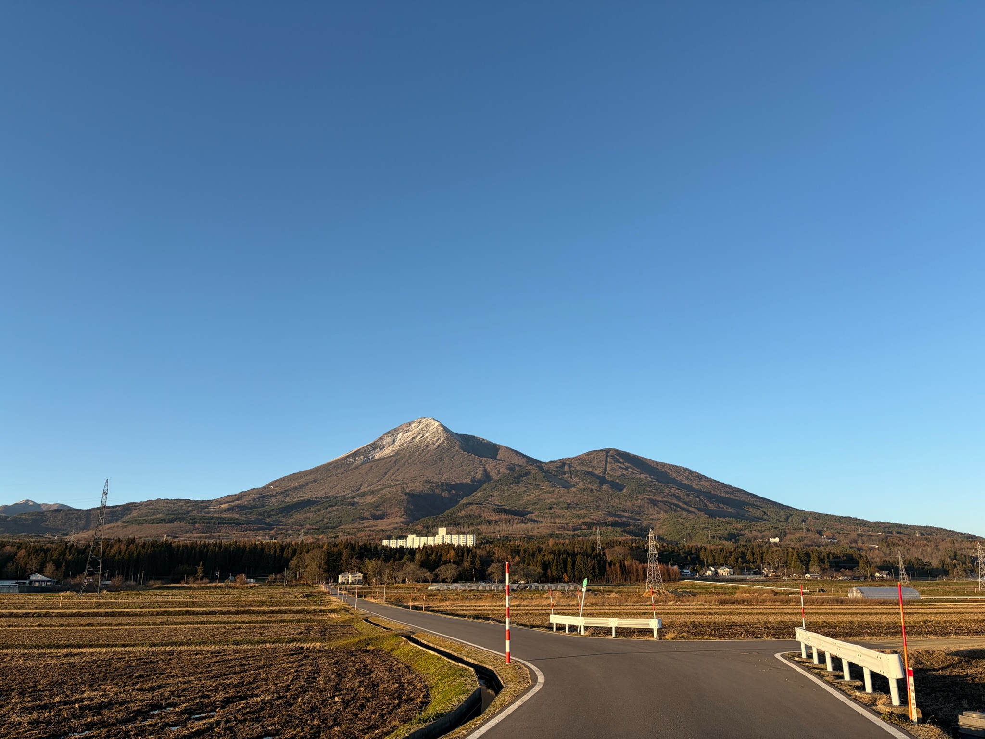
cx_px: 492
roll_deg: +0.8
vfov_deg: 53.1
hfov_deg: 67.3
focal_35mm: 26
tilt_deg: +18.2
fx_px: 740
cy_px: 370
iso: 50
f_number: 1.6
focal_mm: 5.96
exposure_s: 1/1420
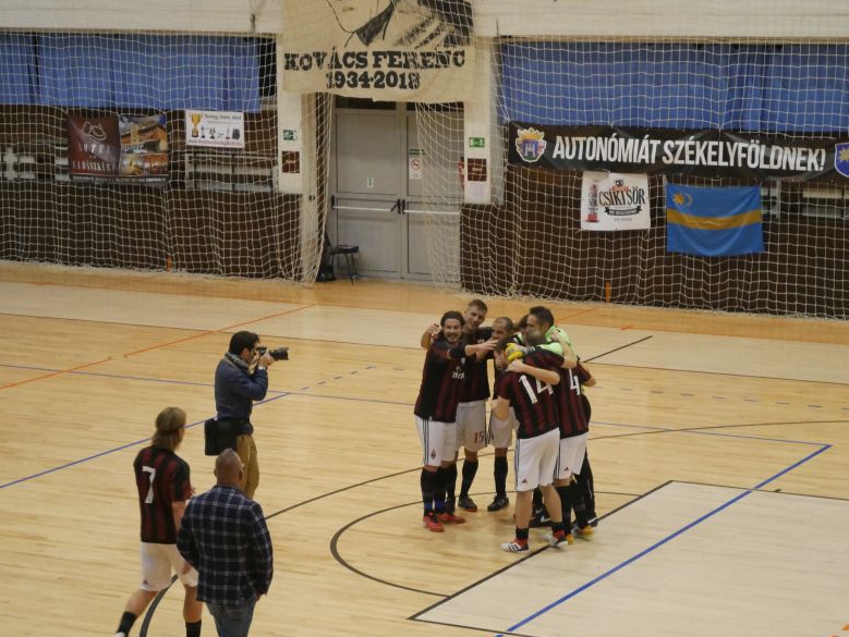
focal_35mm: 99
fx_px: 2429
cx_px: 414
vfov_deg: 14.9
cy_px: 362
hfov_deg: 19.8
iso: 3200
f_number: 5.6
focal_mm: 42
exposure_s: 1/100
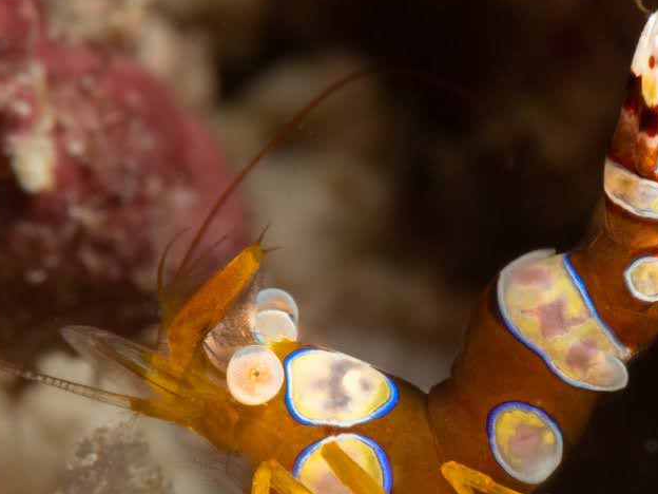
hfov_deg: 3.9
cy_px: 314
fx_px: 9618
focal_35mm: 506
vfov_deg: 2.9
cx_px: 359
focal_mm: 105
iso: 400
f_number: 36
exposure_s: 1/125
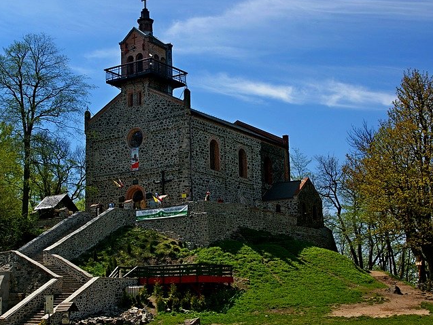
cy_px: 179
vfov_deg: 27.5
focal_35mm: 53
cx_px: 129
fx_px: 663
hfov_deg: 35.6
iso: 100
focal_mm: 26
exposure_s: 1/400
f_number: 8
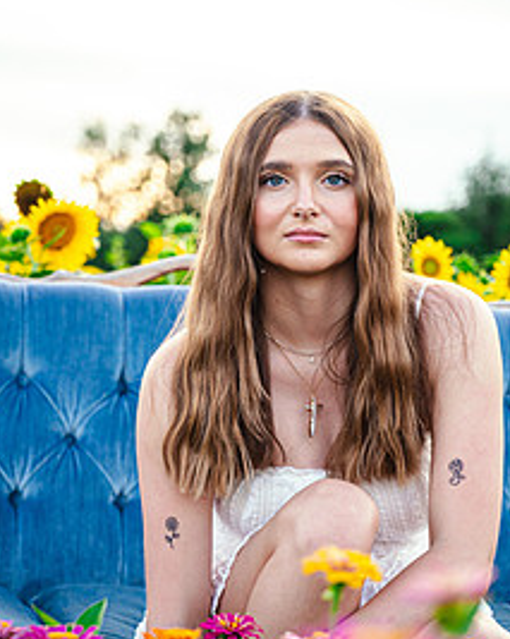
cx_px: 308
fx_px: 2003
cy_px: 304
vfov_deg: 18.1
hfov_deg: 14.5
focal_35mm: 106
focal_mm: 67
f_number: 4
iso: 640
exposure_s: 1/640
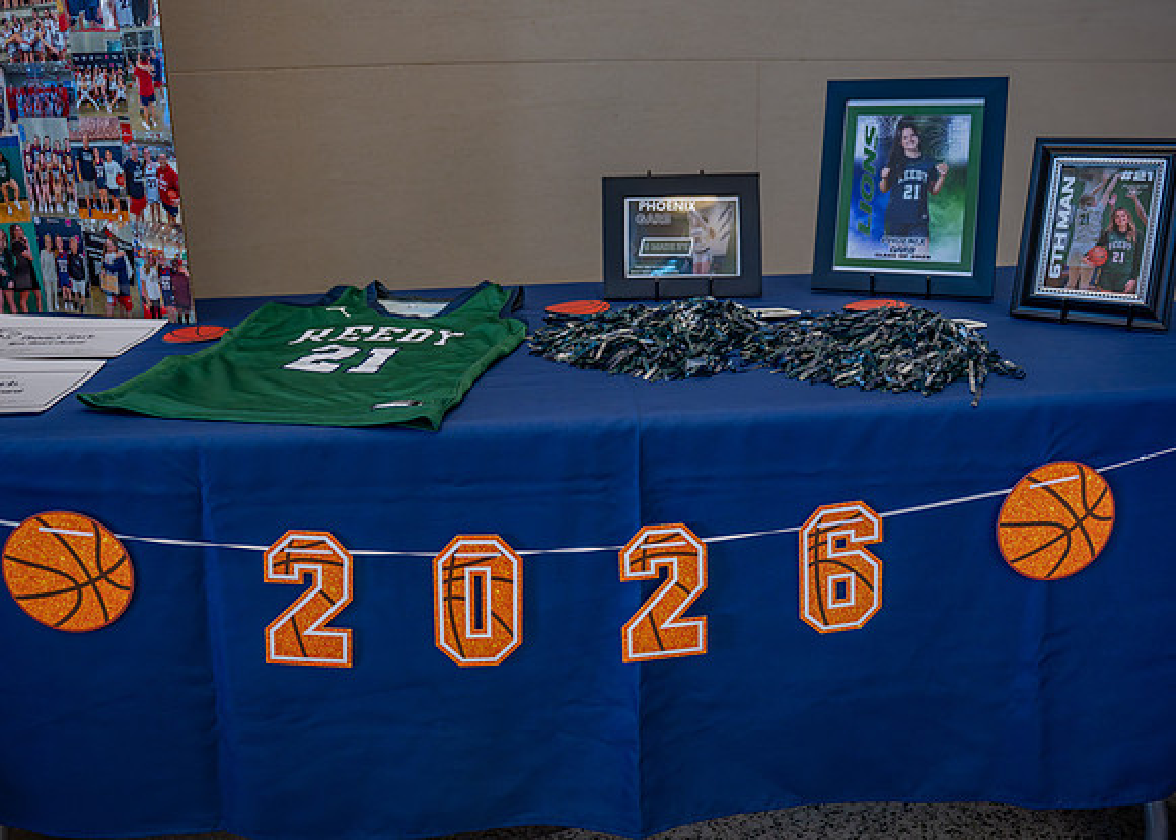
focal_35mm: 30
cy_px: 376
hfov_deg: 61.2
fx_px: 992
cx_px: 541
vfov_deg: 45.8
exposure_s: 1/320
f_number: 2.8
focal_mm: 24
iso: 1000
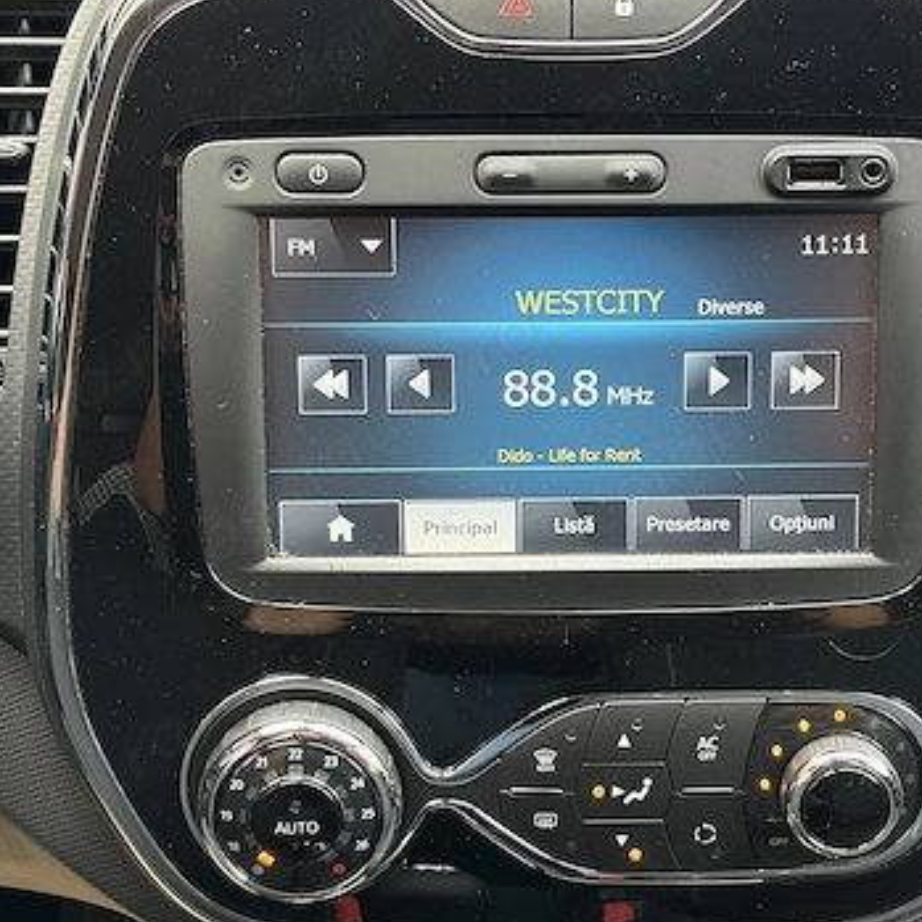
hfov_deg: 21.9
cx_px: 571
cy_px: 470
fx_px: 2381
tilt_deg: -34.2
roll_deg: -0.8
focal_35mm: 79
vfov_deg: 21.9
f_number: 1.6
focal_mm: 5.96
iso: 160
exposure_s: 1/60
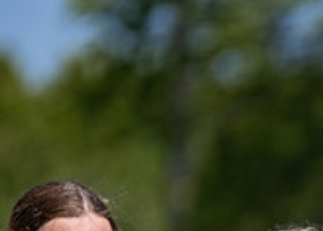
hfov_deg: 2.6
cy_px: 369
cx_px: 530
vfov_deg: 1.9
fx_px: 6969
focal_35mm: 760
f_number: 2.8
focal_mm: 200
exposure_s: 1/2000
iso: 100
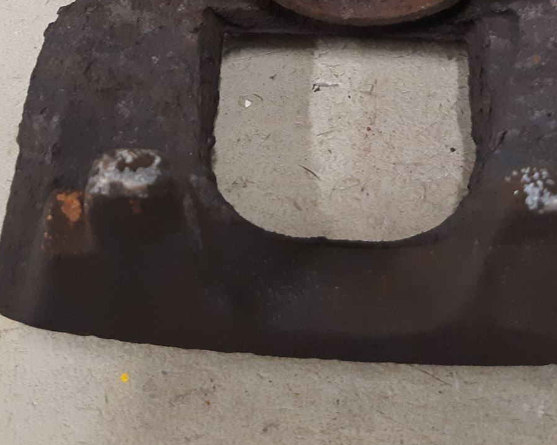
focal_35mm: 58
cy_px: -3
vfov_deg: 25.0
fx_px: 956
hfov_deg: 32.5
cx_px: 253
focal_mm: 3.93
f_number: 1.7
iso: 320
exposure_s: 1/50
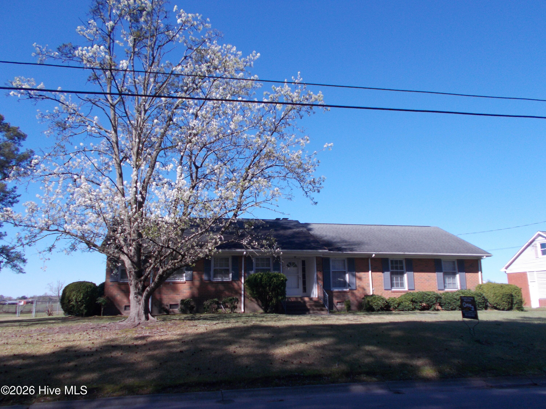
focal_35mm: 30
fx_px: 473
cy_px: 204
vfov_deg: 46.8
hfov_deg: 60.0
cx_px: 273
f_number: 8.6
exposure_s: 1/125
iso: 80
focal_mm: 5.3
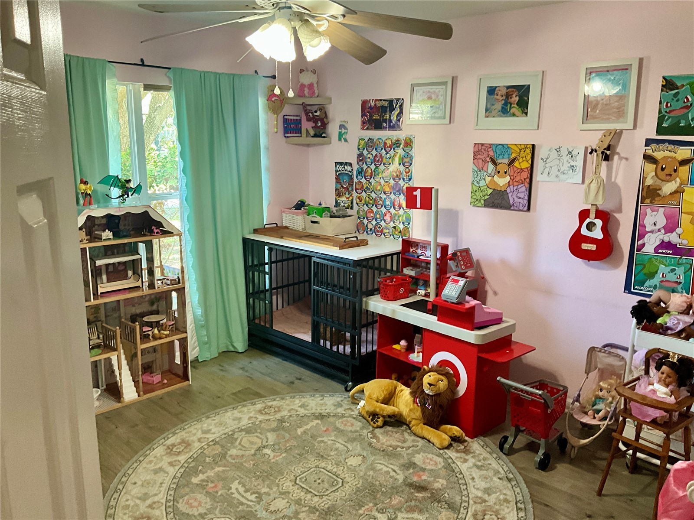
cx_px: 347
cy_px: 260
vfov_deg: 48.2
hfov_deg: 61.7
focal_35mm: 29
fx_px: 581
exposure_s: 1/60
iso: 160
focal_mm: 3
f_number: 1.8
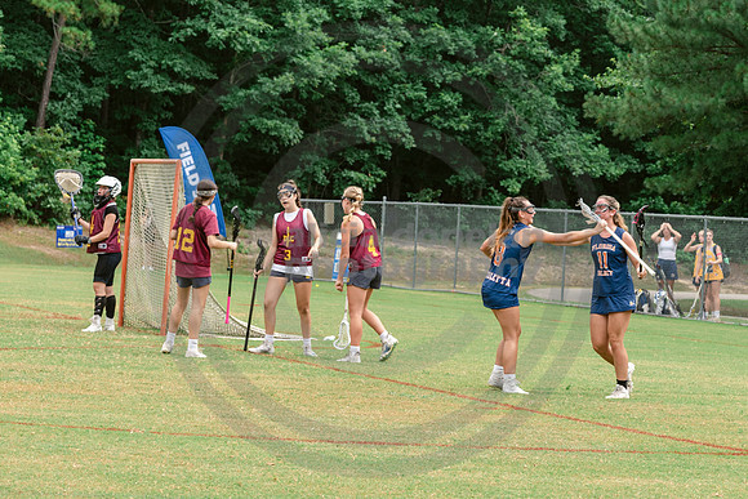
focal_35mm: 153
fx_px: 3187
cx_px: 544
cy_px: 316
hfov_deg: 13.3
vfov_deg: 8.9
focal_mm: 95
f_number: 5.6
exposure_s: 1/500
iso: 250
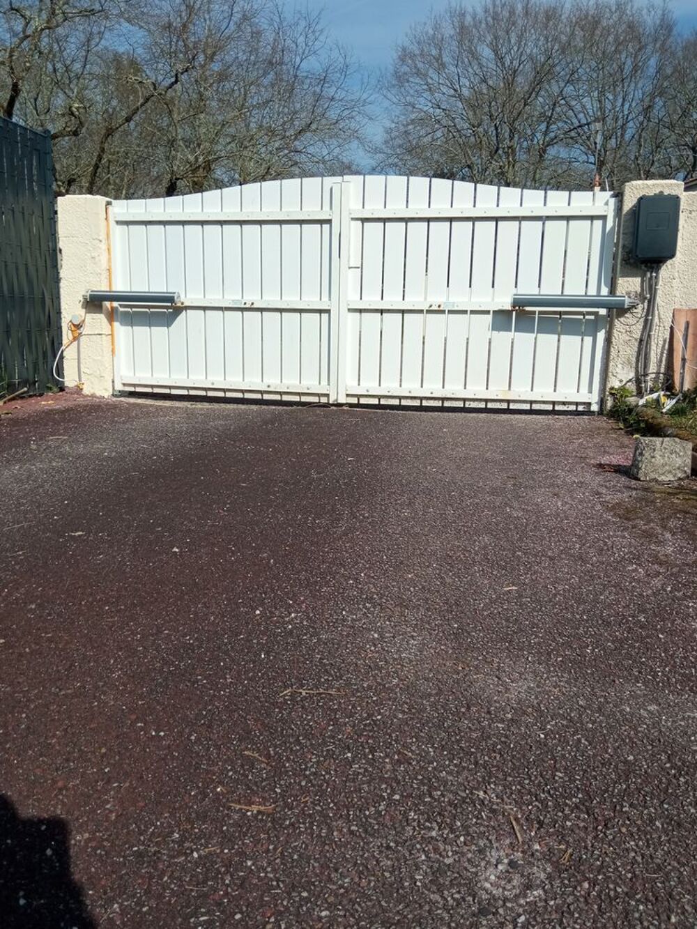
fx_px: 725
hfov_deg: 51.4
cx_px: 348
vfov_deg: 65.3
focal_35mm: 27
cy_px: 464
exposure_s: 1/1502
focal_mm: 3.79
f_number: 2.2
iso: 111
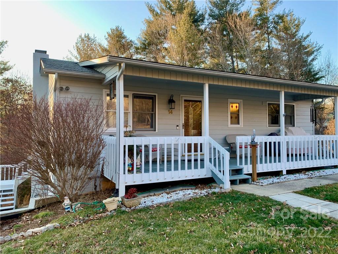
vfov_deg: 53.1
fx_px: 254
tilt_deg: +0.2
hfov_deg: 67.3
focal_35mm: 26
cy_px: 127
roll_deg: +0.5
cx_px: 169
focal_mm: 4.25
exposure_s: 1/139
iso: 25
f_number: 1.8
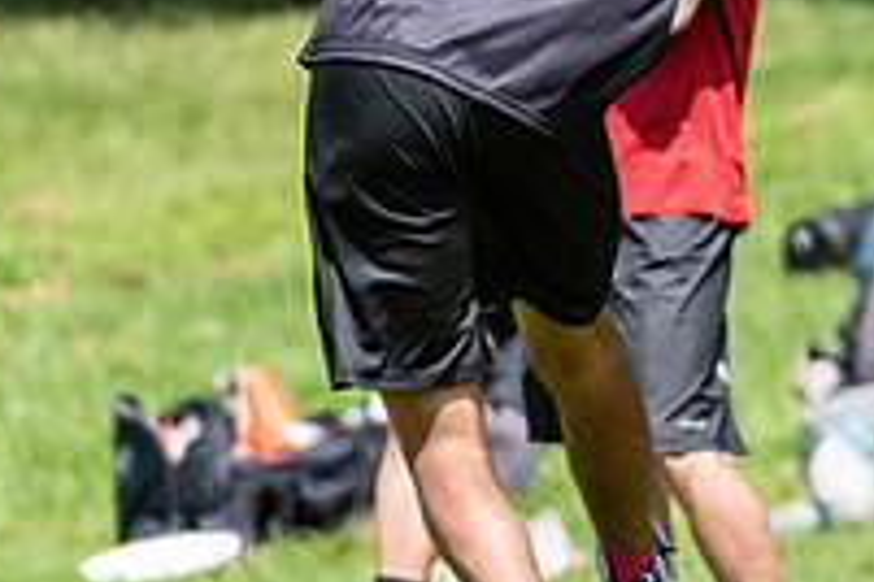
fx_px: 42022
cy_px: 41
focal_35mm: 1731
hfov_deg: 1.2
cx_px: 709
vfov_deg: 0.8
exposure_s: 1/2500
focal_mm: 400
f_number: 4
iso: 720
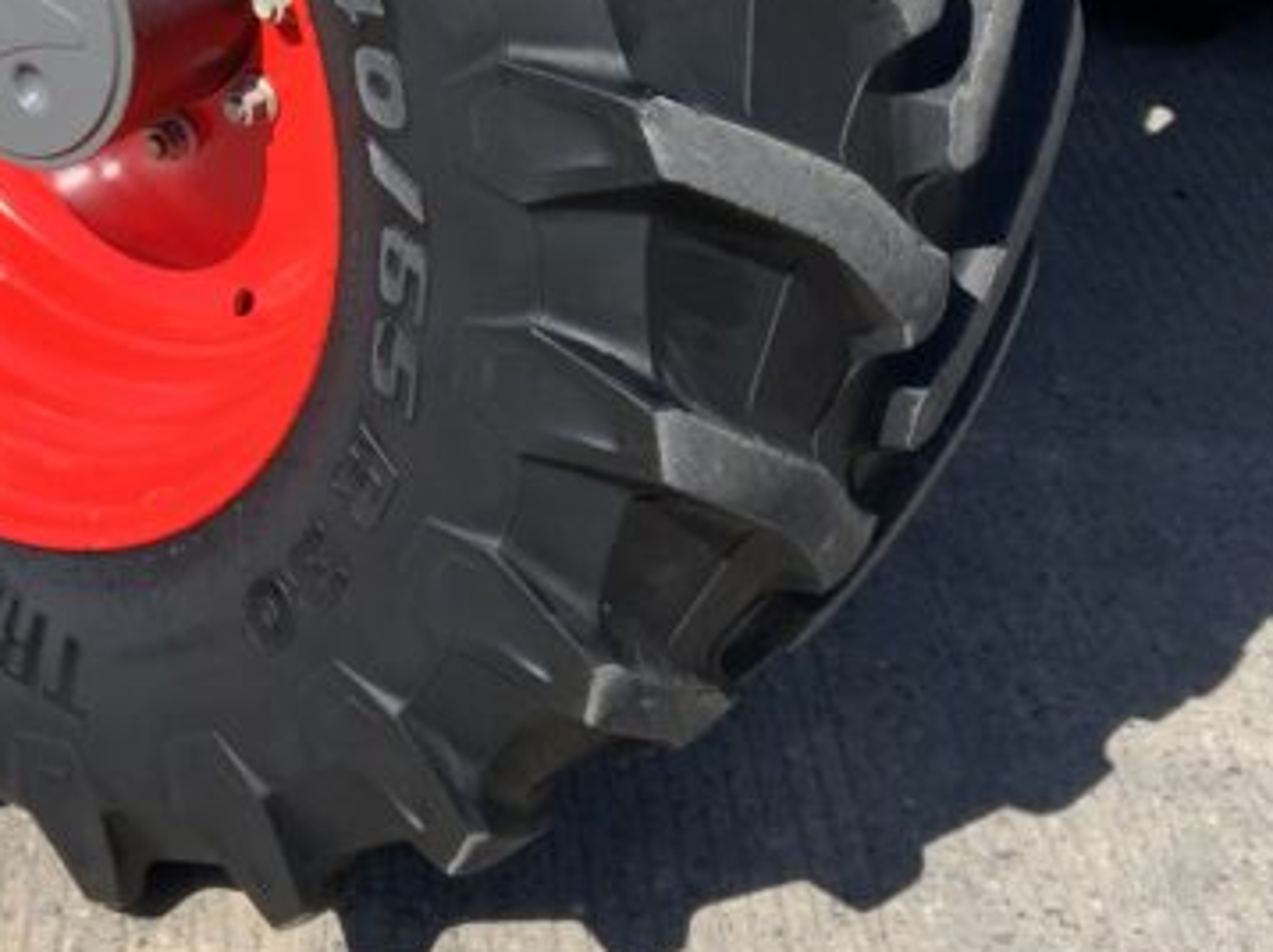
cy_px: -82
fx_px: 3050
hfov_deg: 23.4
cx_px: 384
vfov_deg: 17.2
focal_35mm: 83
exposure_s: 1/1055
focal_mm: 3
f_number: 1.8
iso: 16
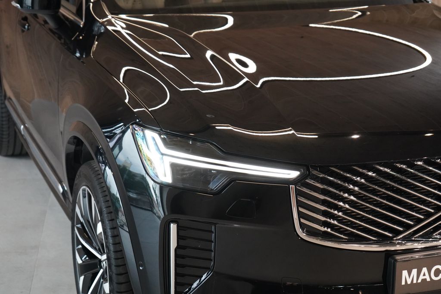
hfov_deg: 28.8
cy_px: 147
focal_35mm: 70
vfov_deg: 19.5
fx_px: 858
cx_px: 220
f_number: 5.6
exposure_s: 1/160
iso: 6400
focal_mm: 70
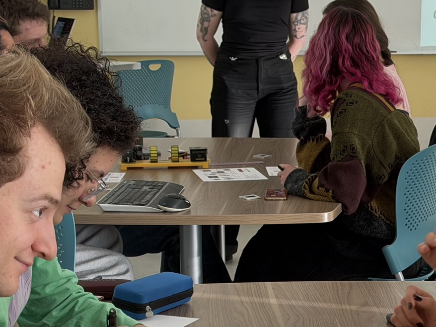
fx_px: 1410
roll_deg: +0.8
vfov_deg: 13.0
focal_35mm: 112
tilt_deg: -13.8
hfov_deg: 17.5
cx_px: 297
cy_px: 331
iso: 64
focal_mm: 6.76
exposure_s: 1/60
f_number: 1.78
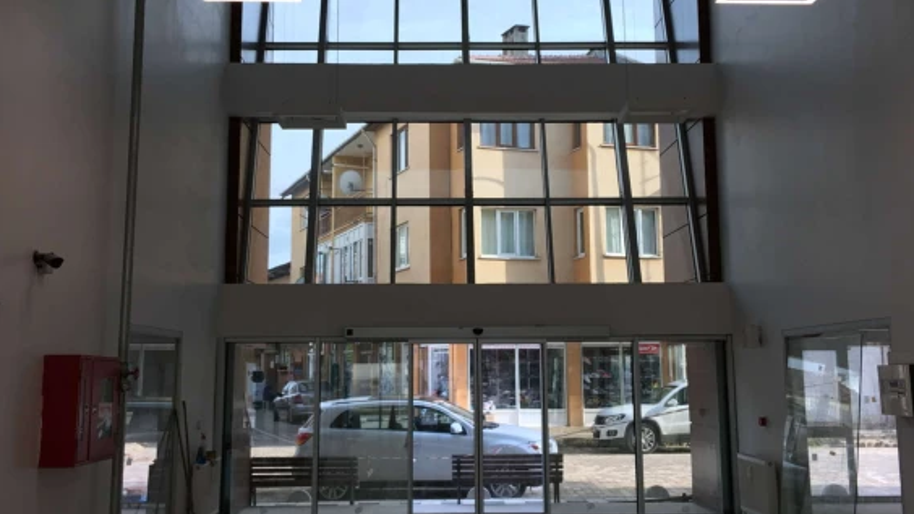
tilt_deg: +11.0
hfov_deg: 47.4
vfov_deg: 27.6
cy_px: 208
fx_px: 1042
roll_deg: +0.7
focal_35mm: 43
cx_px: 451
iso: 25
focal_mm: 4.15
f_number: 2.2
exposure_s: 1/124
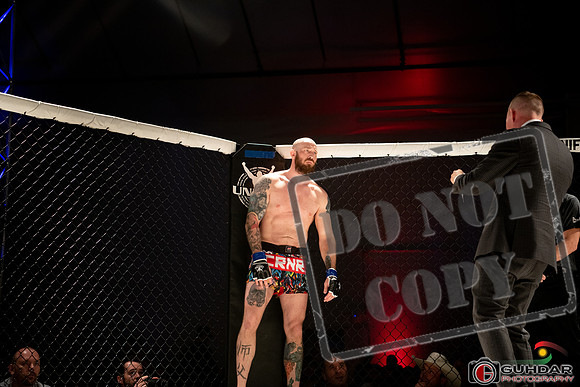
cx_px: 290
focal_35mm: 70
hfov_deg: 28.8
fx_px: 1128
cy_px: 194
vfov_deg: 19.5
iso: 2200
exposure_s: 1/1000
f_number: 2.8
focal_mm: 70
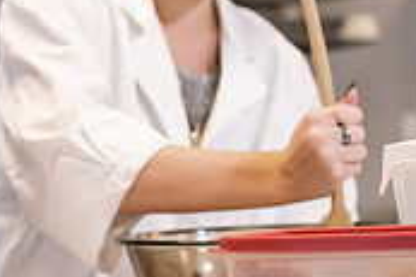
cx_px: -183
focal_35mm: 168
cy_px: 11
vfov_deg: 8.1
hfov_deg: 11.8
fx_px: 1939
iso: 640
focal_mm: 50
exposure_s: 1/200
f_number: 3.2
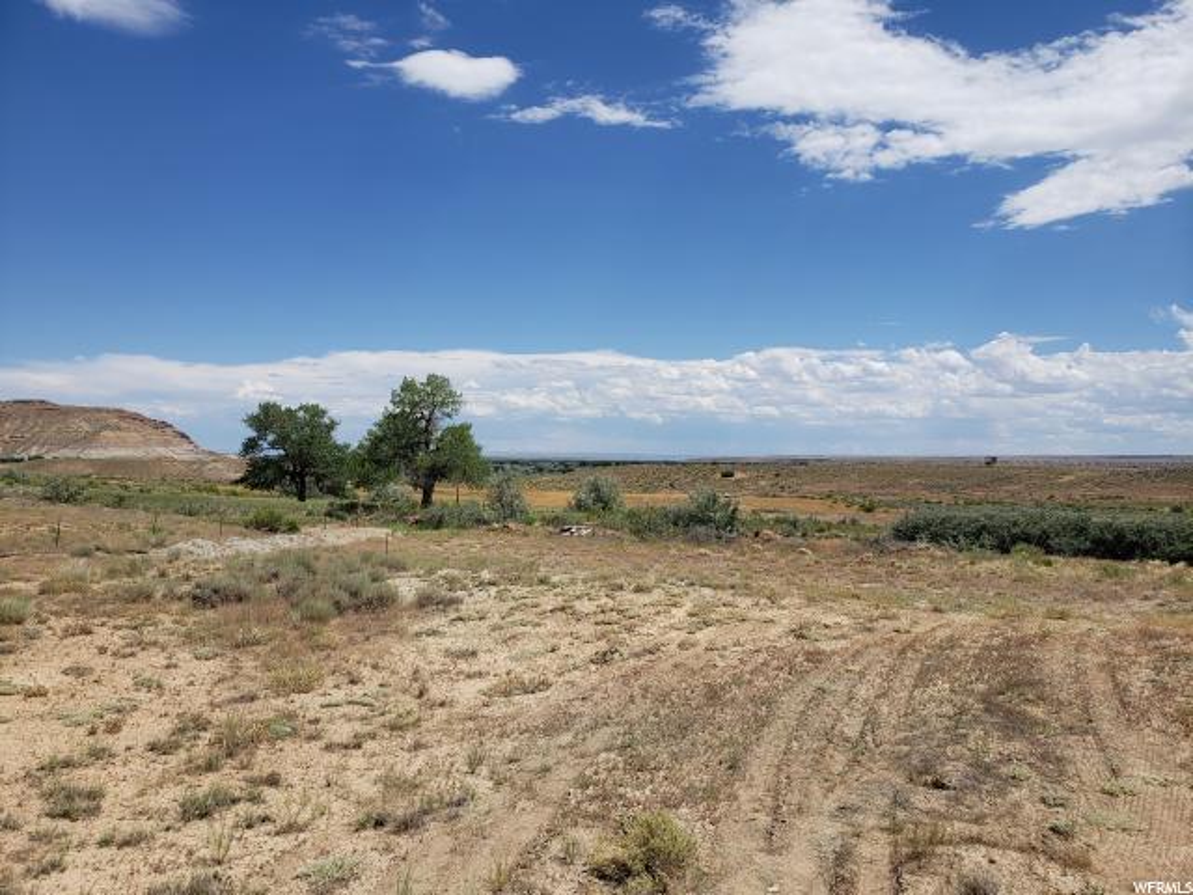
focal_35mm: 26
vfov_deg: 53.1
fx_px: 896
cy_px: 448
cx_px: 596
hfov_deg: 67.3
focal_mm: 4.3
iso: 50
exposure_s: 1/2404
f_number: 2.4
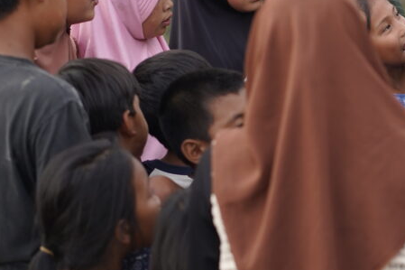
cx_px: 386
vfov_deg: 7.1
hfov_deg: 10.5
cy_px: 14
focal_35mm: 194
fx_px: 2182
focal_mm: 85
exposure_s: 1/200
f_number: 2.8
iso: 400
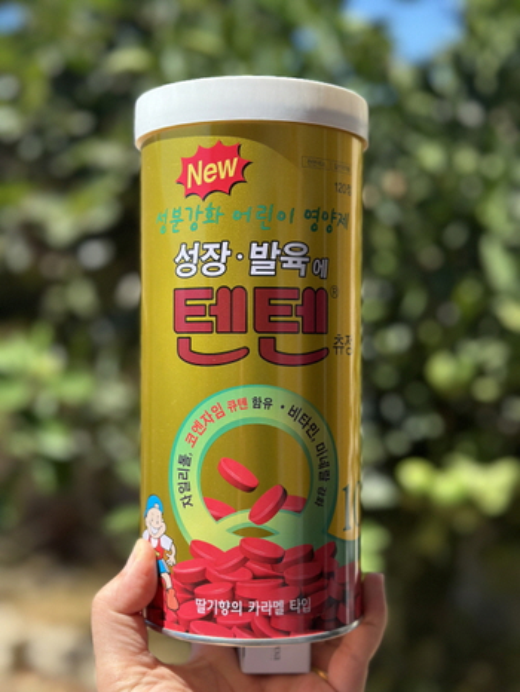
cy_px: 346
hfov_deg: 30.3
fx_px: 961
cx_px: 260
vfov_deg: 39.6
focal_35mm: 48
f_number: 1.78
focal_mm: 6.86
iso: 80
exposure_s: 1/2809
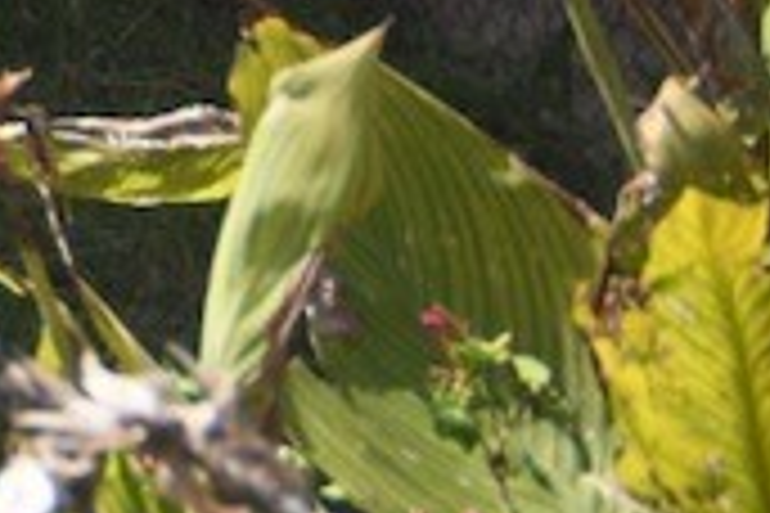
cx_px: -1995
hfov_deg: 9.3
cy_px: -1112
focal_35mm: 120
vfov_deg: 8.9
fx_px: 2566
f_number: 6.3
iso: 500
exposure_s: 1/1250
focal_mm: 11
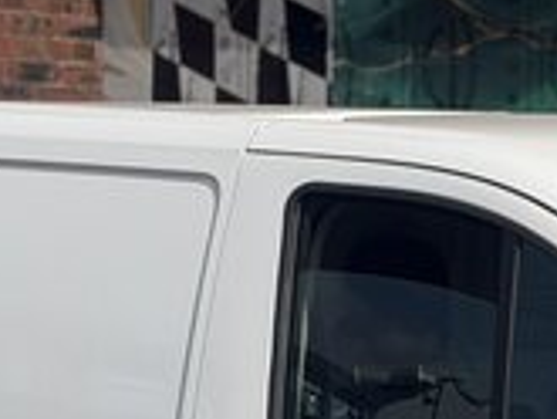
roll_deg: -1.7
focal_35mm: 233
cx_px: 675
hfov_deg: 8.4
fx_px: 3752
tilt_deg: -6.2
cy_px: 730
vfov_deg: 6.3
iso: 64
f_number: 1.78
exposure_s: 1/11364
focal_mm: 6.76
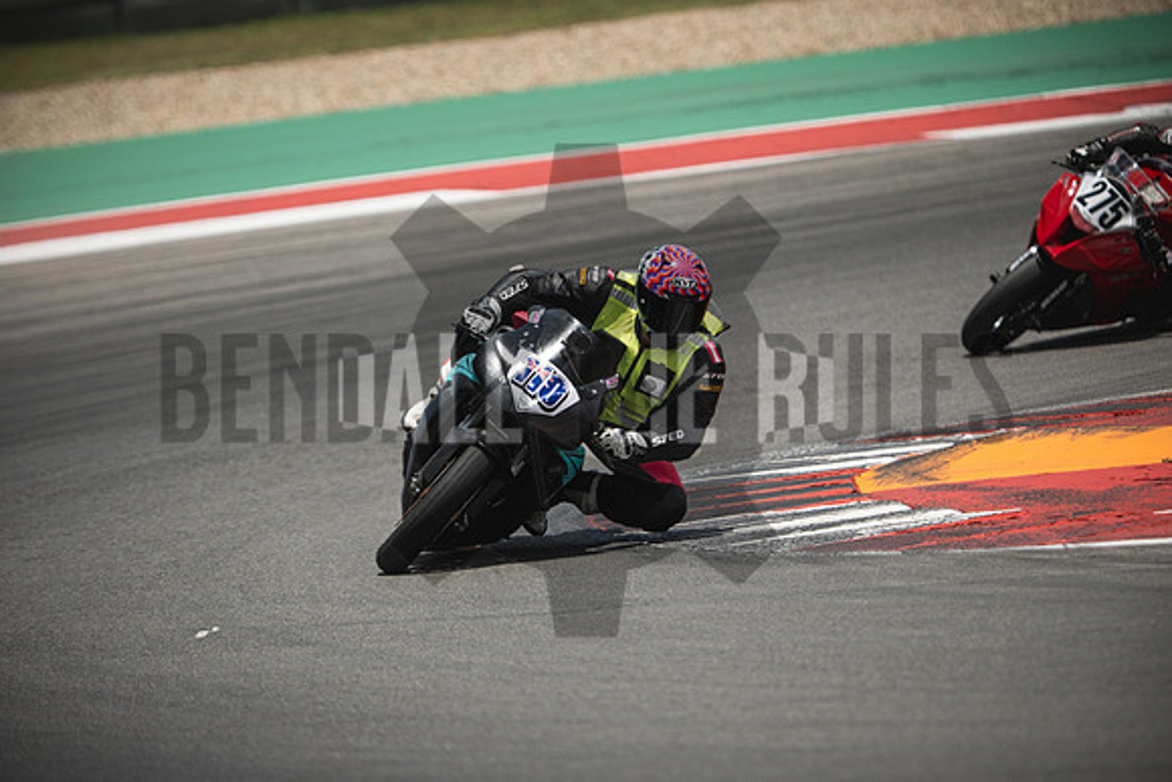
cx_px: 586
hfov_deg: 4.9
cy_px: 391
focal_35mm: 420
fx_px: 13676
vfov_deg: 3.3
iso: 320
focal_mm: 280
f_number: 2.8
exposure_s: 1/4000
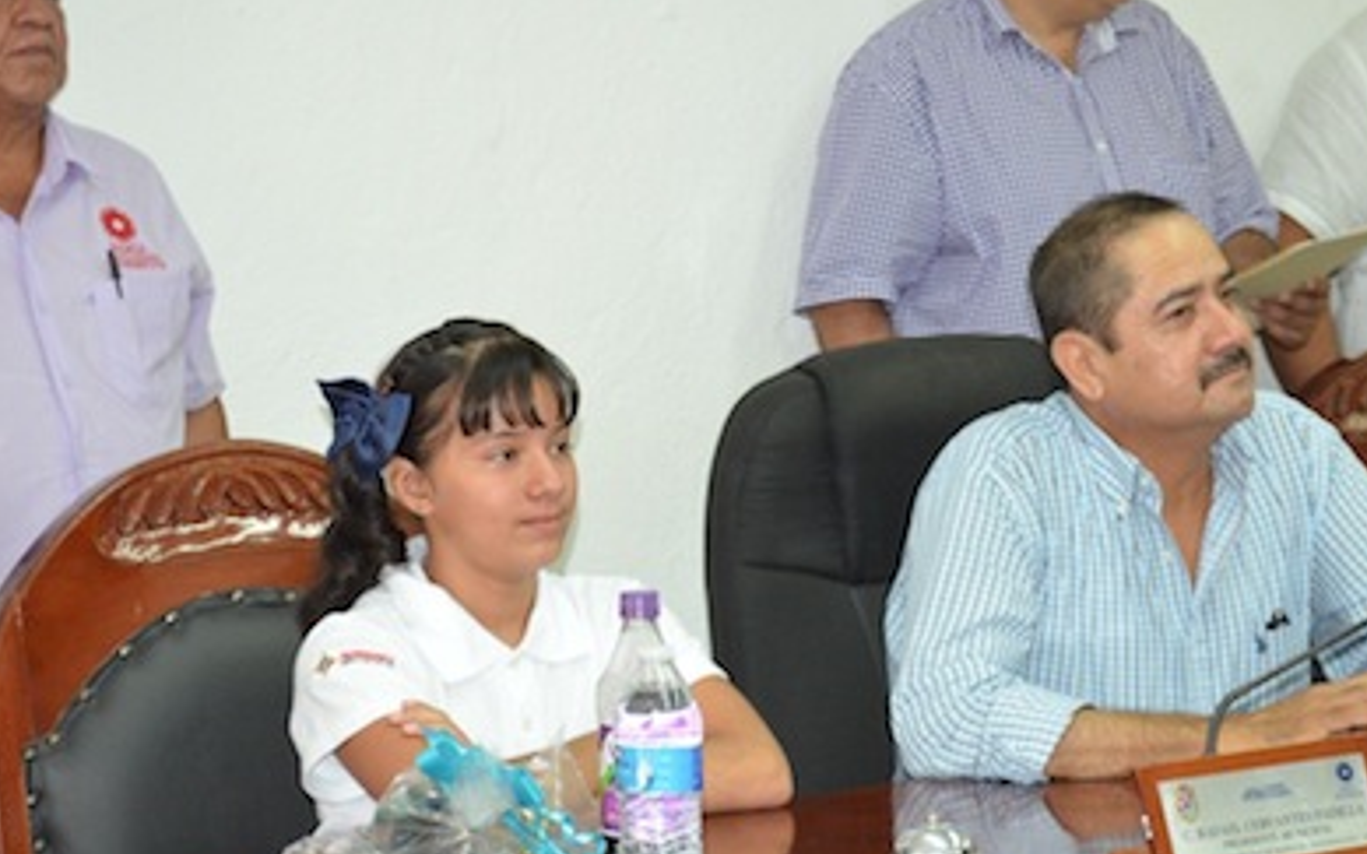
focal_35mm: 98
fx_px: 3650
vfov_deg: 13.3
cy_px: 571
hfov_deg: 21.2
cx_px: 724
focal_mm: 50
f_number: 5.6
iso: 1600
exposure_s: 1/40
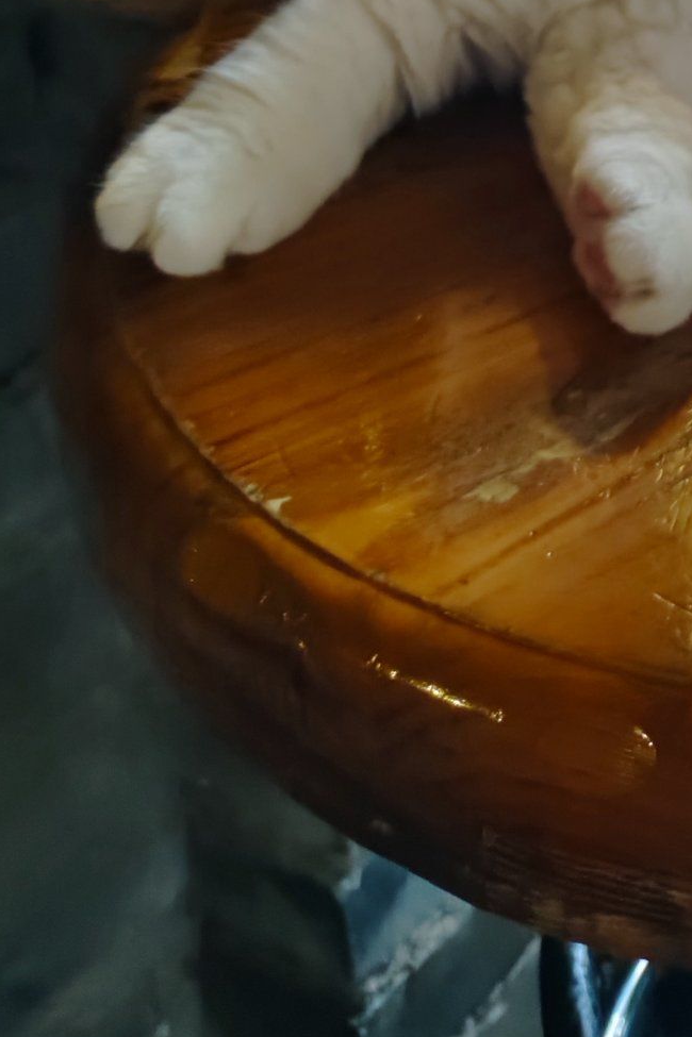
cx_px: 1086
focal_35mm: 67
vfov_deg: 26.0
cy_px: -292
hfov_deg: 17.8
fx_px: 1932
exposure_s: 1/101
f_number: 1.88
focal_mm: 5.56
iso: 1411
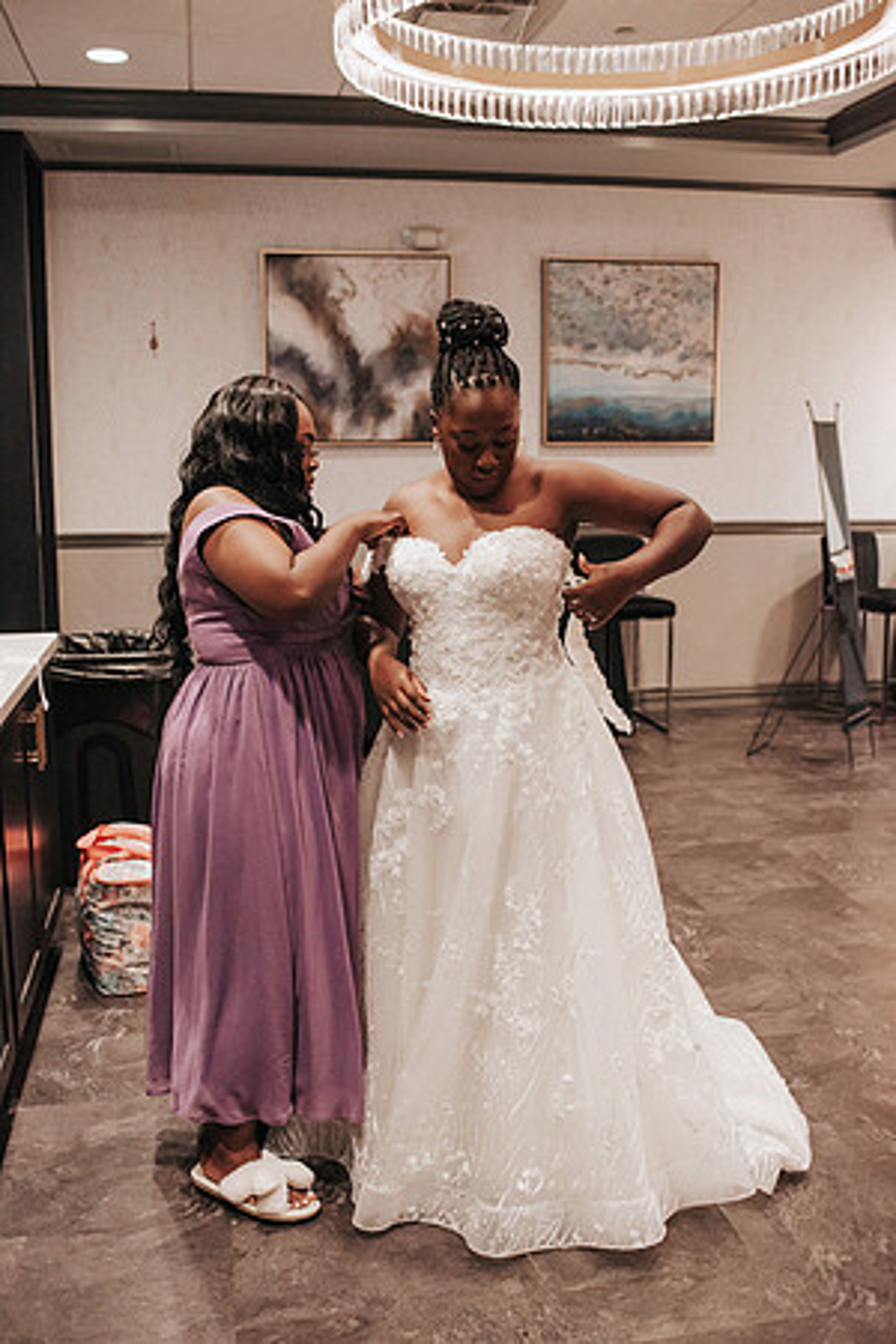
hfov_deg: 37.9
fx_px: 1307
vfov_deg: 54.4
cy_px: 672
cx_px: 448
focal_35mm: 35
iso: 1000
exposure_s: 1/1250
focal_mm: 35
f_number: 3.2
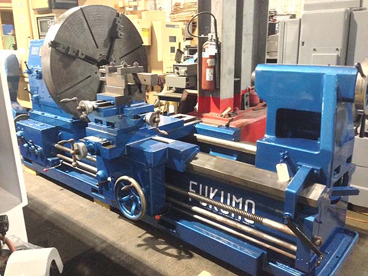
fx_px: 351
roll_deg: +1.4
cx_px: 184
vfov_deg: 42.9
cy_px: 138
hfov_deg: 55.4
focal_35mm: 33
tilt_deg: -15.7
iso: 400
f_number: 2.4
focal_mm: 4.12
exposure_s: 1/15
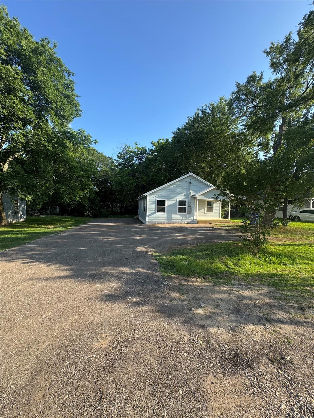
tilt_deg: -2.0
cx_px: 157
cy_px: 209
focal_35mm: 14
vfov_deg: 102.1
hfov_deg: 85.7
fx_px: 169
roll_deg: -1.0
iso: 40
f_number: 2.2
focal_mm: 2.22
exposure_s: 1/591
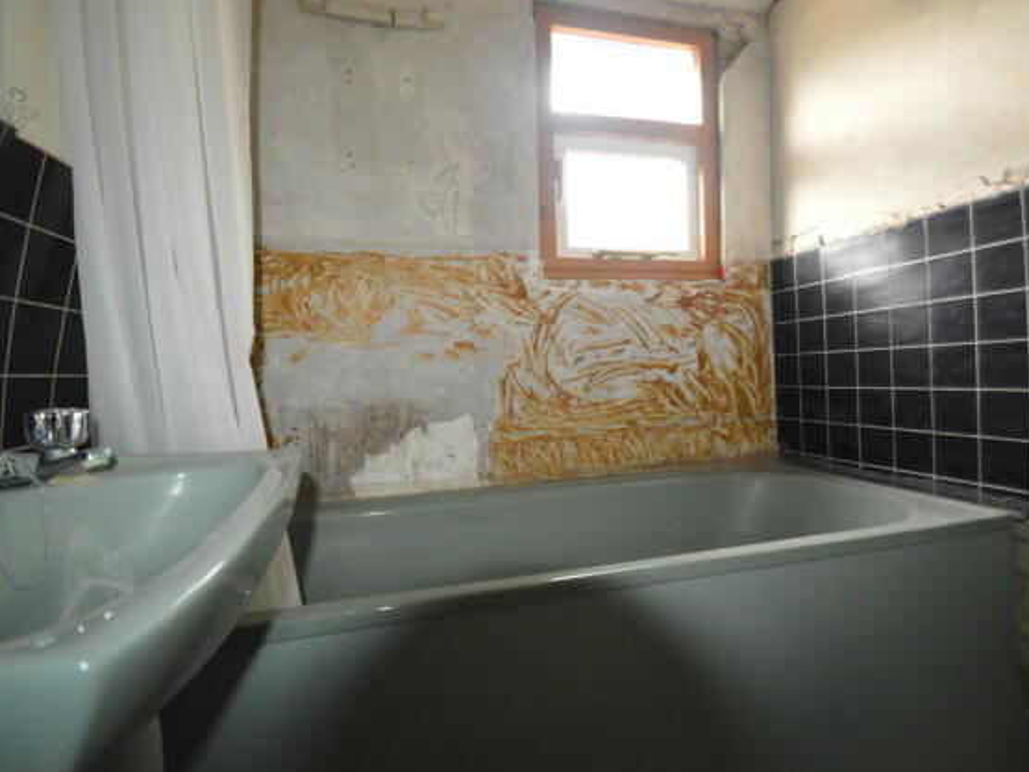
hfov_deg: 91.0
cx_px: 533
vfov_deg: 74.7
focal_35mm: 17
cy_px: 372
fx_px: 505
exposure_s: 1/60
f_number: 3.5
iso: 3200
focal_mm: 10
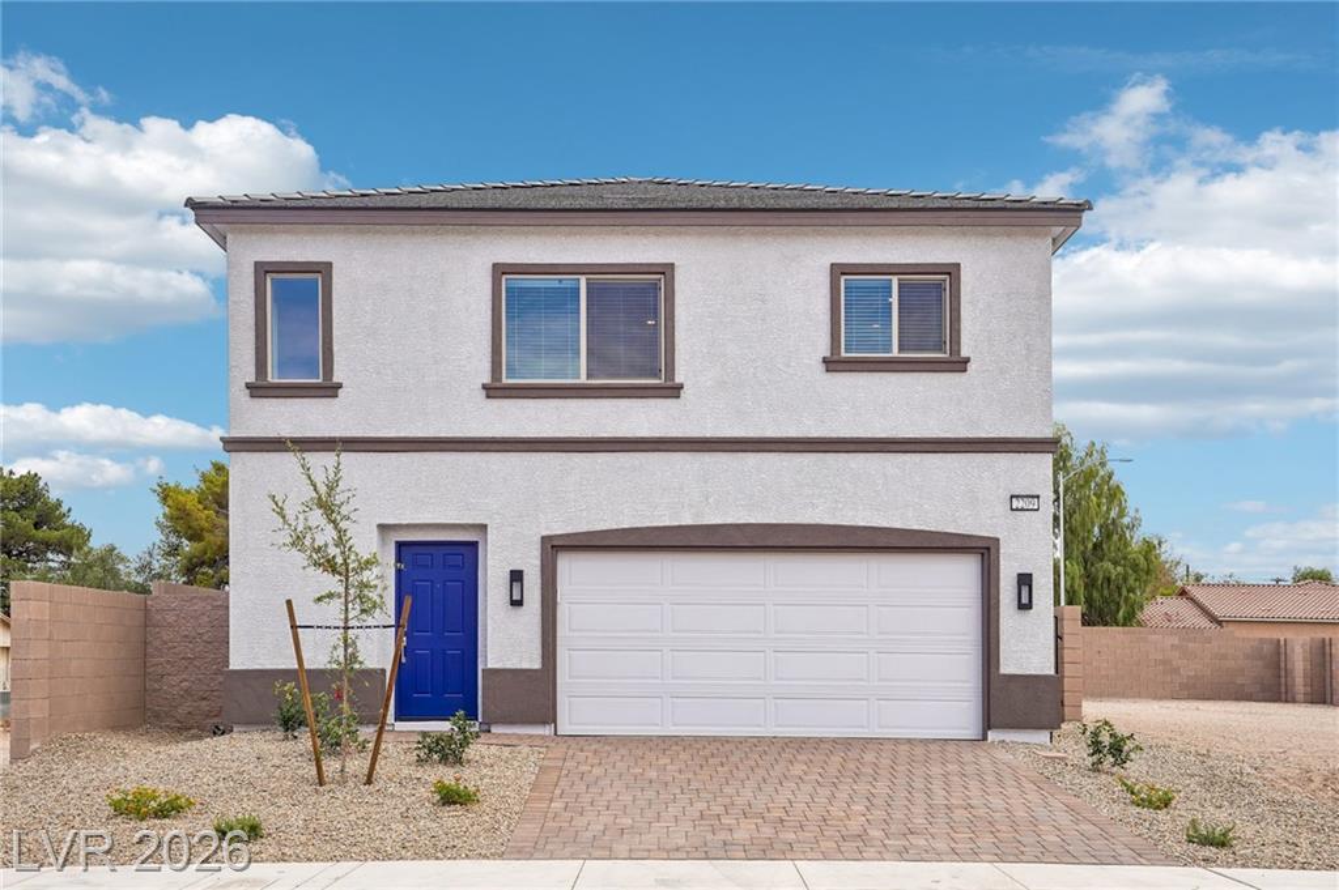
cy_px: 445
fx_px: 1264
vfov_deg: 38.8
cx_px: 670
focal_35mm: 34
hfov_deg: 55.8
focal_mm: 34
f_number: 8
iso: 100
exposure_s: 1/250
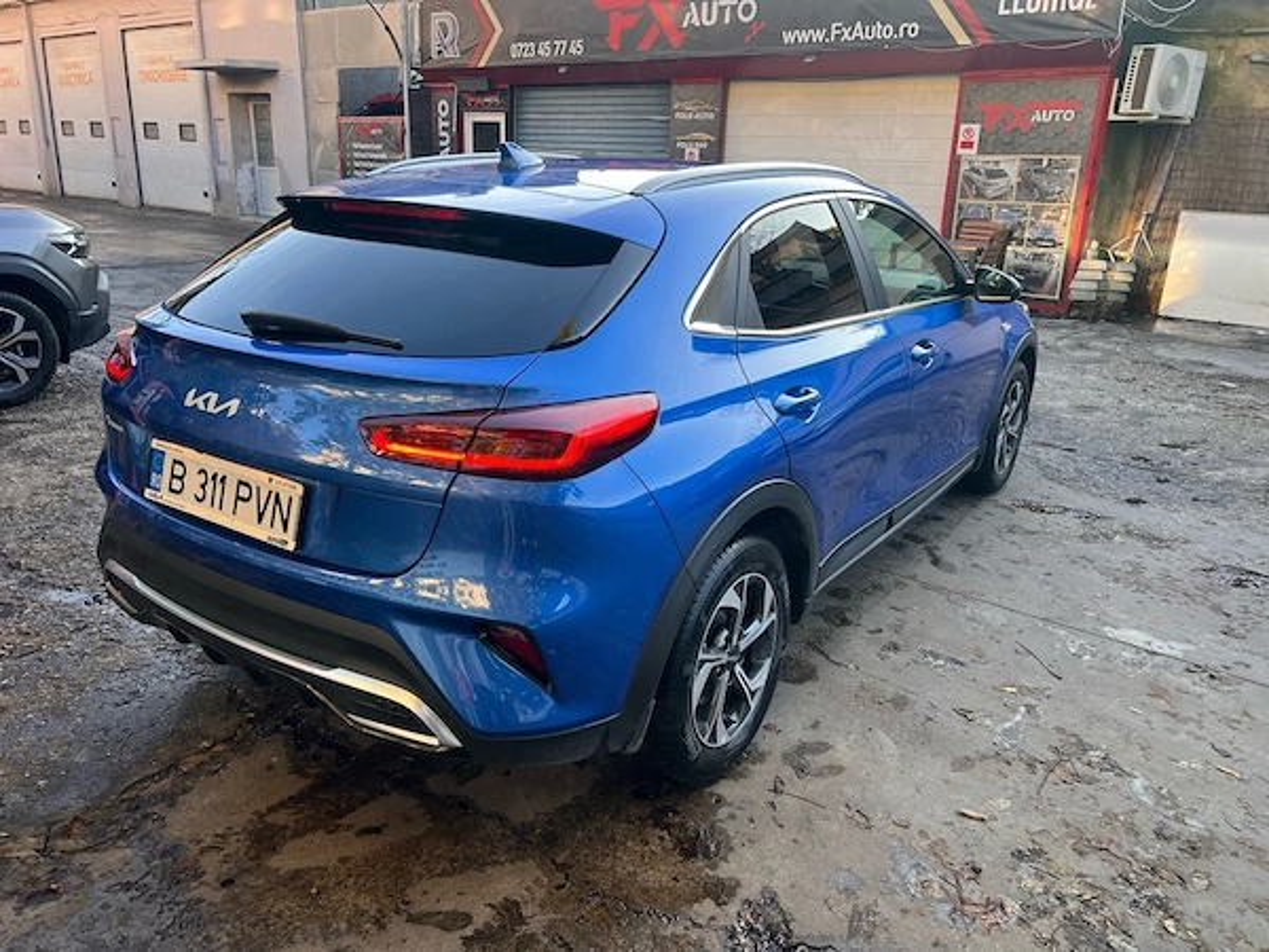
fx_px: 953
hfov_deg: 67.3
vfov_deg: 53.1
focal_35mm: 26
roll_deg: -2.1
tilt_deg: -18.7
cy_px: 476
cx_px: 634
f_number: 1.5
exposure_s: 1/121
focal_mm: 5.7
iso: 40
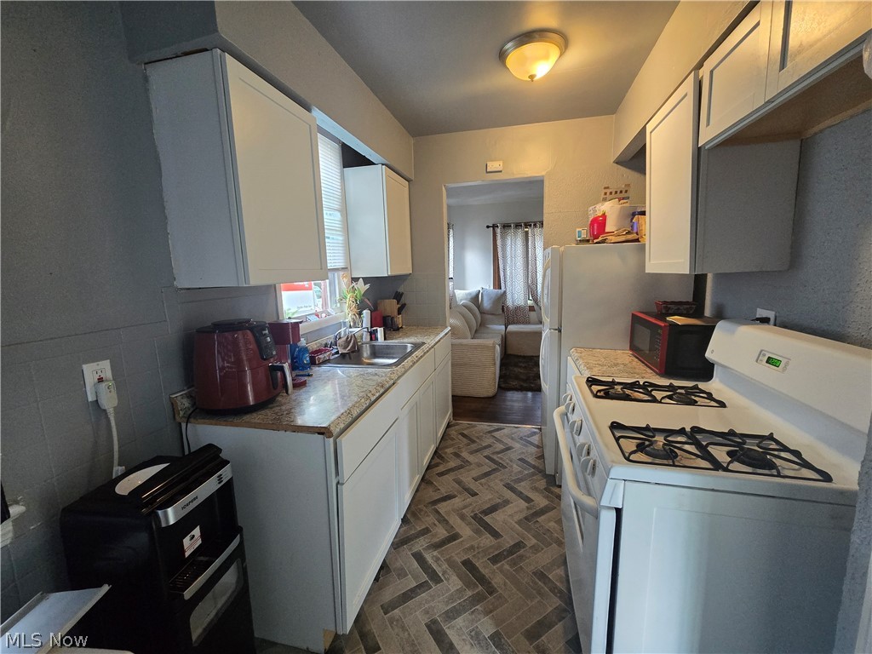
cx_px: 436
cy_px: 327
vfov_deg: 89.9
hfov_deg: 106.2
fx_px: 327
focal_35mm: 13
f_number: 2.2
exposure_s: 1/60
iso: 500
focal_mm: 2.2
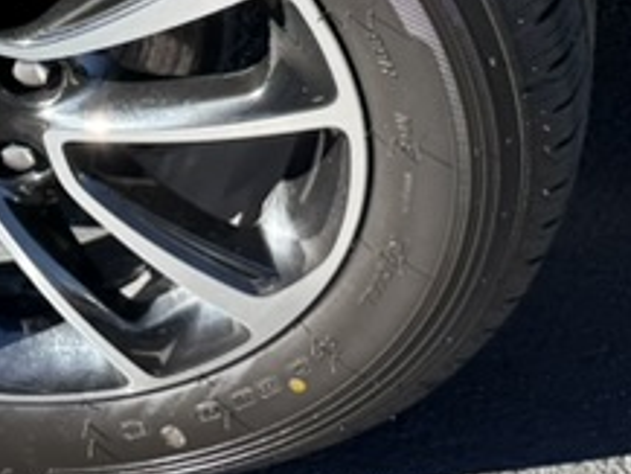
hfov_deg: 17.4
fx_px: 2061
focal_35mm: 113
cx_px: 317
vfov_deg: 13.0
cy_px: 26
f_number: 1.78
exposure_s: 1/643
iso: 80
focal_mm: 6.76
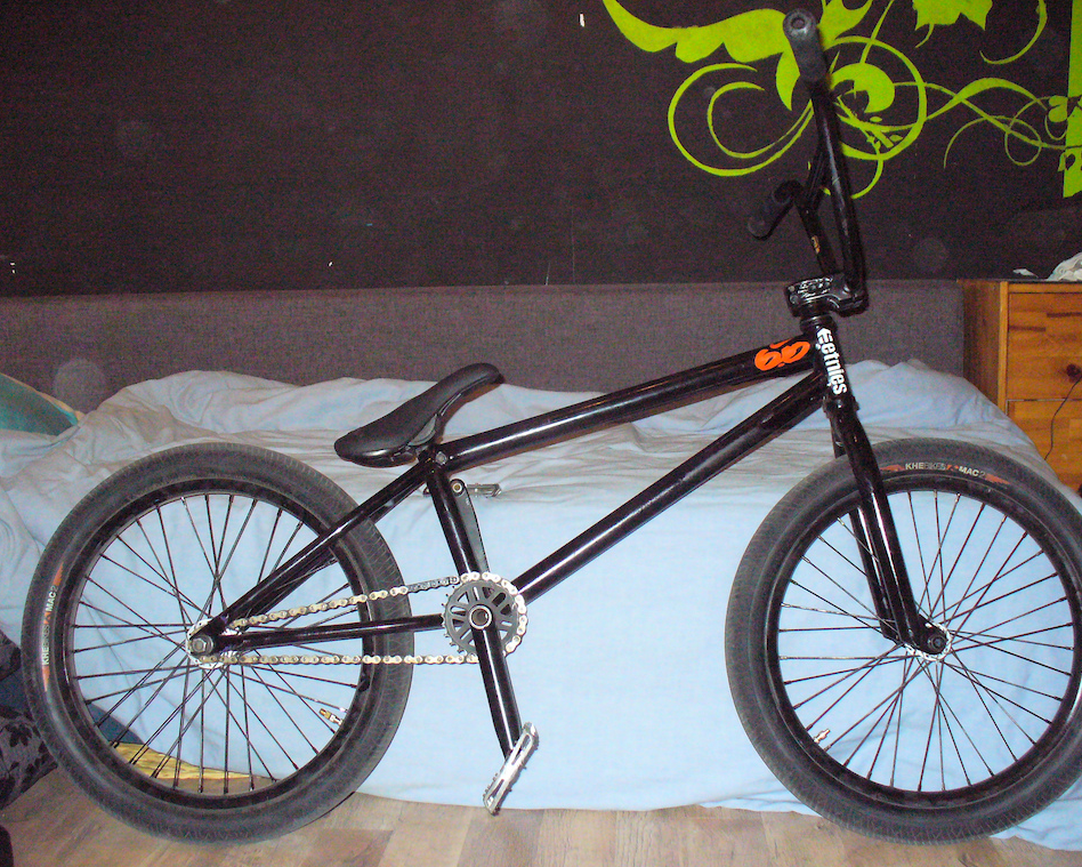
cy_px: 437
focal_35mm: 39
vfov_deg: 38.2
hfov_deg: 46.8
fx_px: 1249
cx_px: 580
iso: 400
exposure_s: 1/30
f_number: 2.8
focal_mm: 6.1
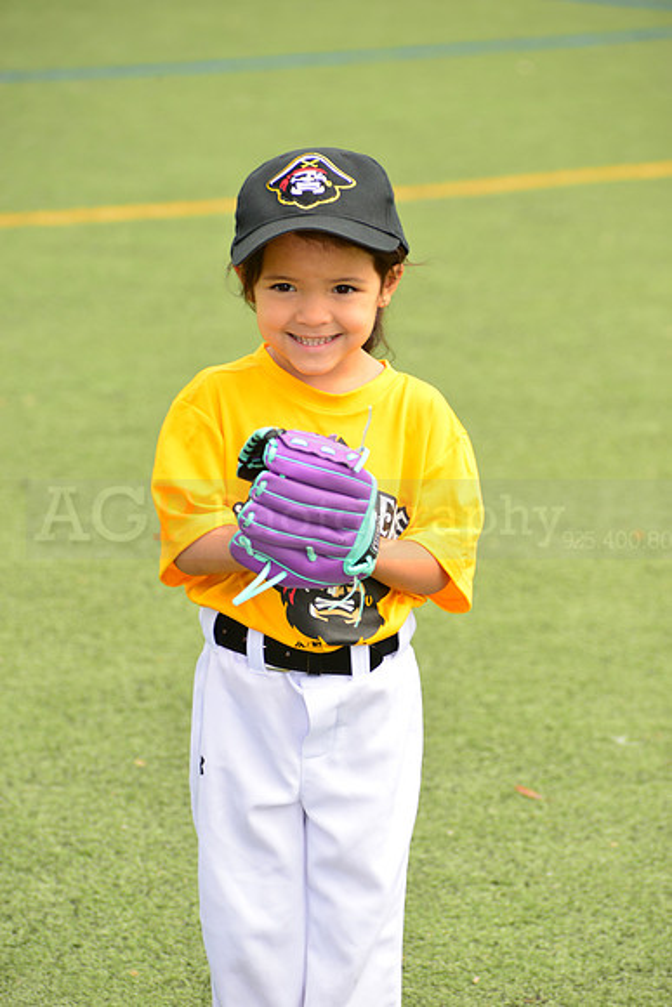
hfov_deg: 6.9
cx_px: 336
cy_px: 504
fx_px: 5596
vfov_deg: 10.3
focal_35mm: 200
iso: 200
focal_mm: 200
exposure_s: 1/250
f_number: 9
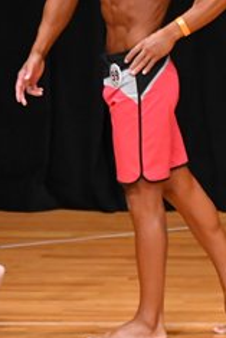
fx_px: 6976
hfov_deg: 1.8
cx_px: 530
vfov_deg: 2.8
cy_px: 117
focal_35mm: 742
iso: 4000
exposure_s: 1/400
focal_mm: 150
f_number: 5.6
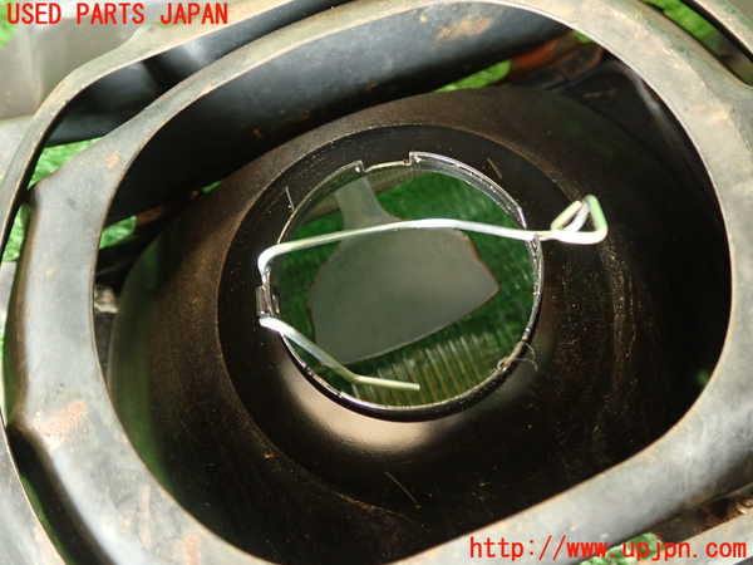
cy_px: 282
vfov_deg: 44.2
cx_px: 376
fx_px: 696
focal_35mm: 32
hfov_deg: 56.8
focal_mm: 5.79
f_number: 2.4
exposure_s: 1/30
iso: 400
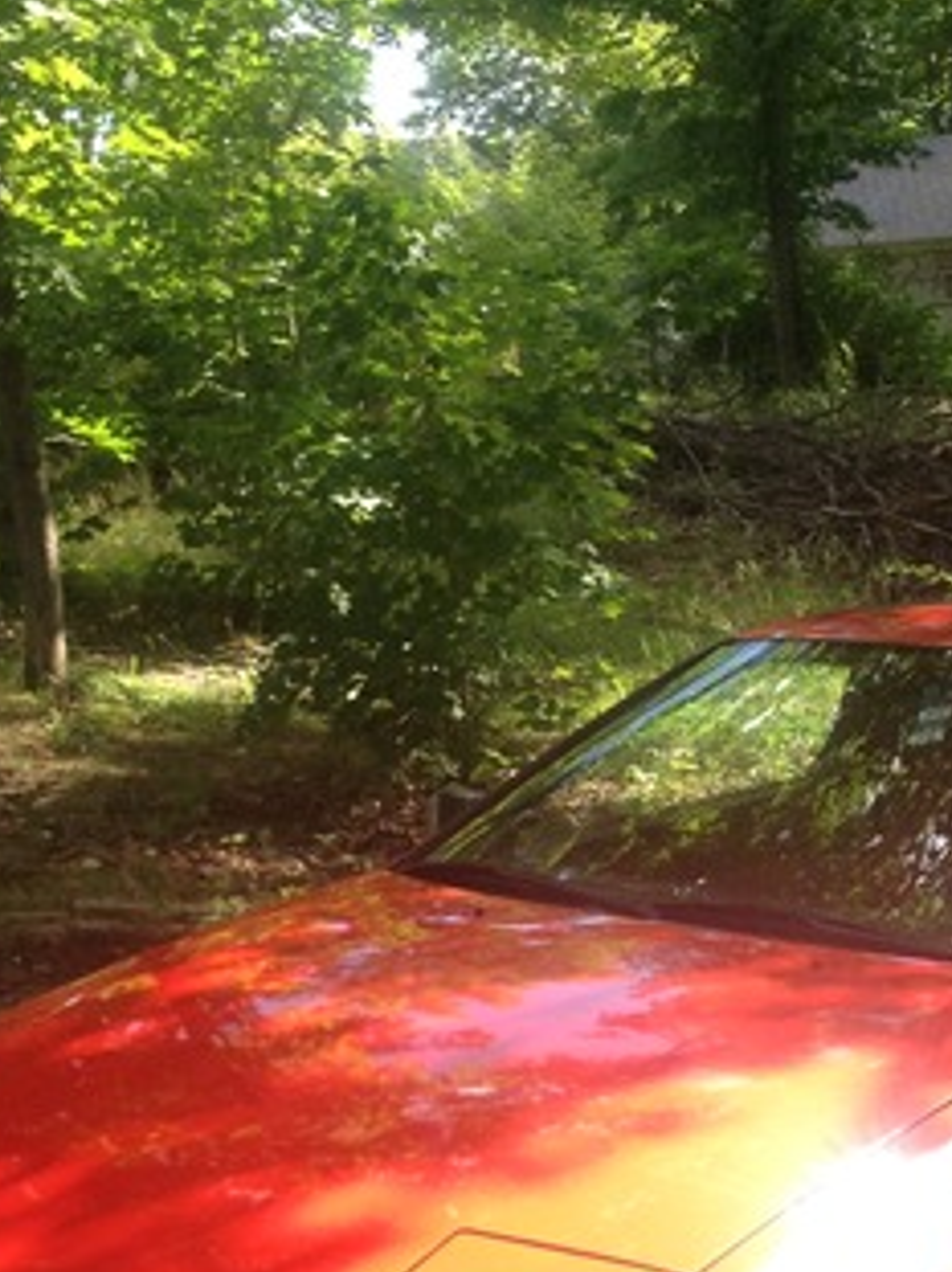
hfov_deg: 16.4
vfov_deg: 21.7
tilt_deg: -11.1
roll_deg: +2.7
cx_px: 637
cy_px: 834
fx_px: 3302
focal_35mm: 90
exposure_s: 1/210
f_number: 2.4
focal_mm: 4.28
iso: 50
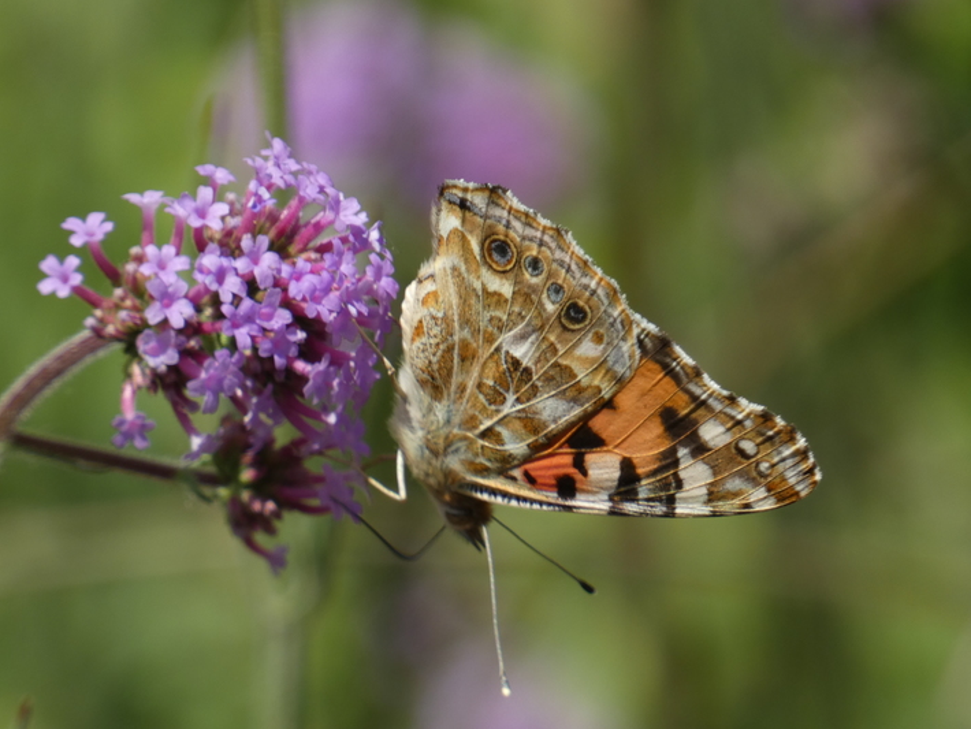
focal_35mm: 935
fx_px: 26236
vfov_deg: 1.6
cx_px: 548
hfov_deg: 2.1
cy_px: 364
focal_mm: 139.4
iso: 80
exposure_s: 1/160
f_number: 5.6
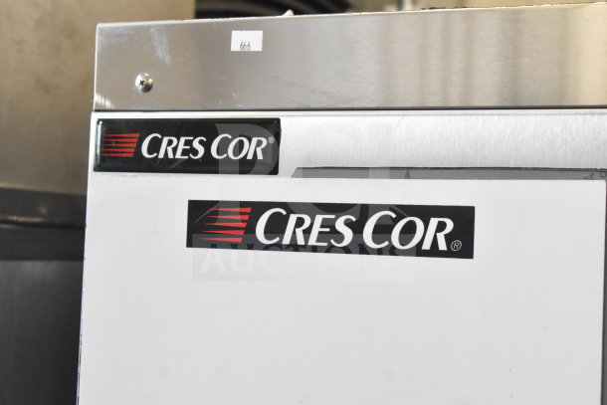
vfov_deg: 16.6
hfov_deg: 24.6
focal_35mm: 82
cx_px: 304
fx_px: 1391
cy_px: 202
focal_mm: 55
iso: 6400
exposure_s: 1/250
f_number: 8
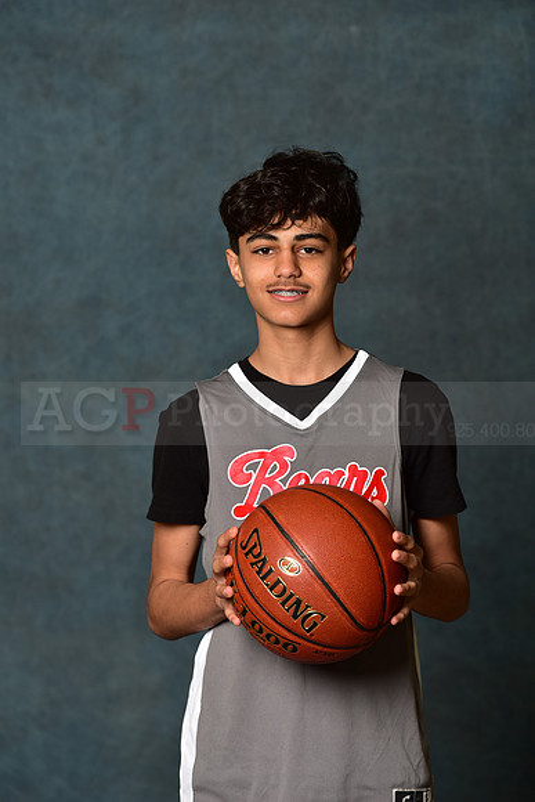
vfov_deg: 12.1
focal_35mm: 170
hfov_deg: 8.1
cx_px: 268
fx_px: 3787
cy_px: 401
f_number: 4.5
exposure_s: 1/200
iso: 200
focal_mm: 170
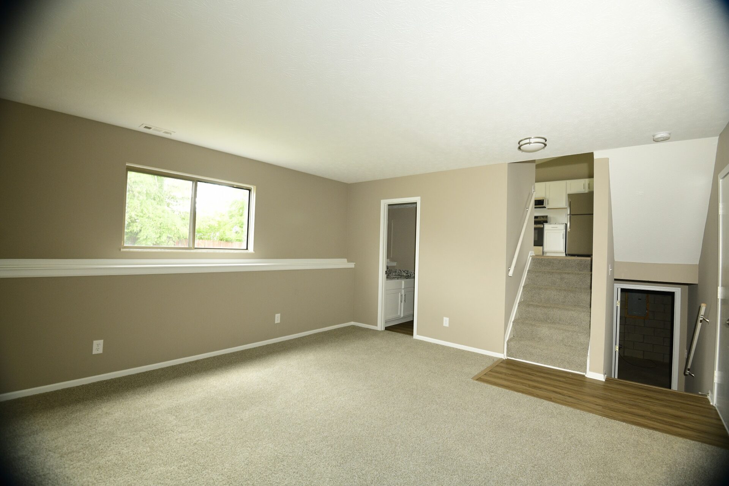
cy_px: 243
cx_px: 364
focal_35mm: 16
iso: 1000
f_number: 6.3
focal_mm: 16
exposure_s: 1/25
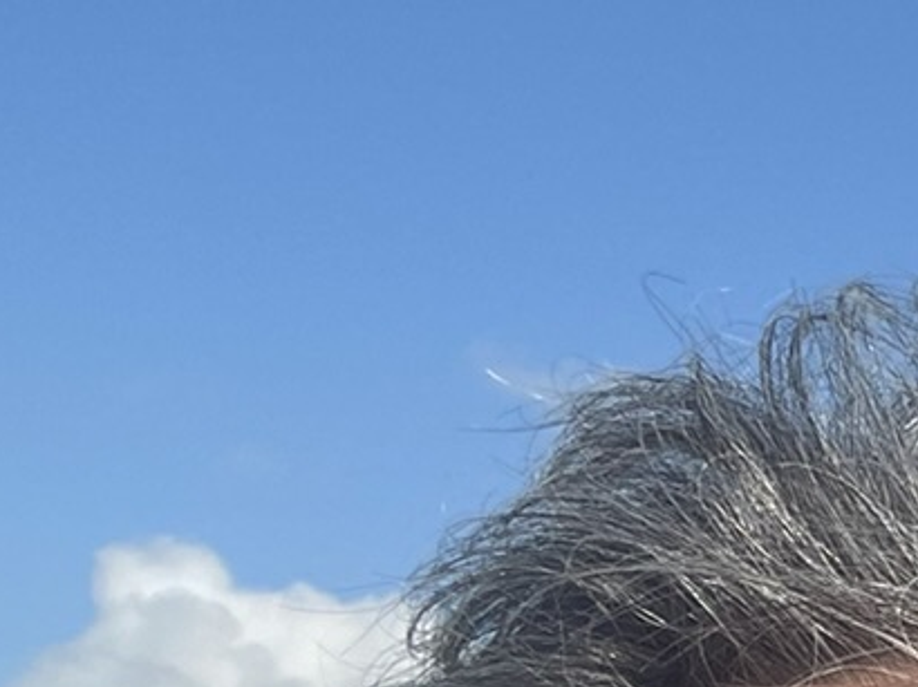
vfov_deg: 12.0
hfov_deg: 13.8
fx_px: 3048
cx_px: 1993
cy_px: 1146
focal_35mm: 115
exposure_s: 1/947
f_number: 2.2
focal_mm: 2.71
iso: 25
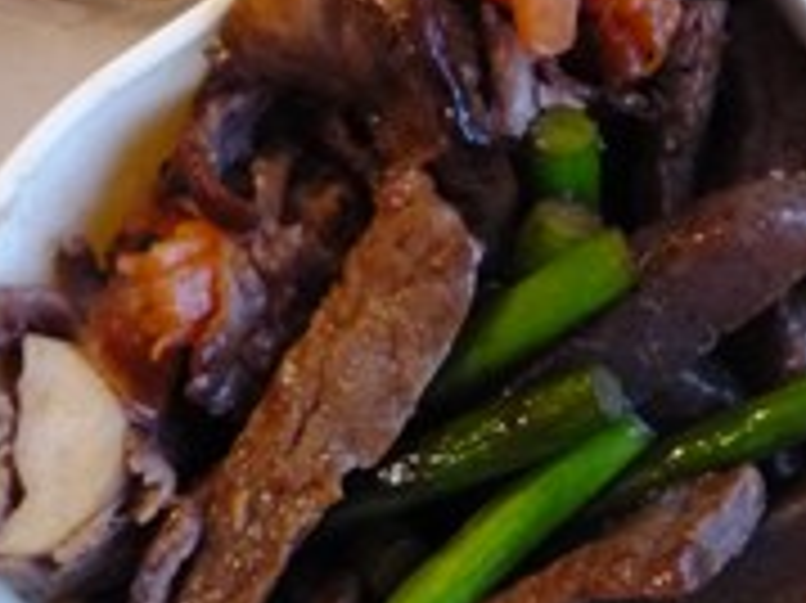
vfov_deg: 19.4
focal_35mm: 75
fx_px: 1745
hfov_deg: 25.2
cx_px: 734
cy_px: 108
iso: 400
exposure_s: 1/10
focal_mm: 5.2
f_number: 3.3
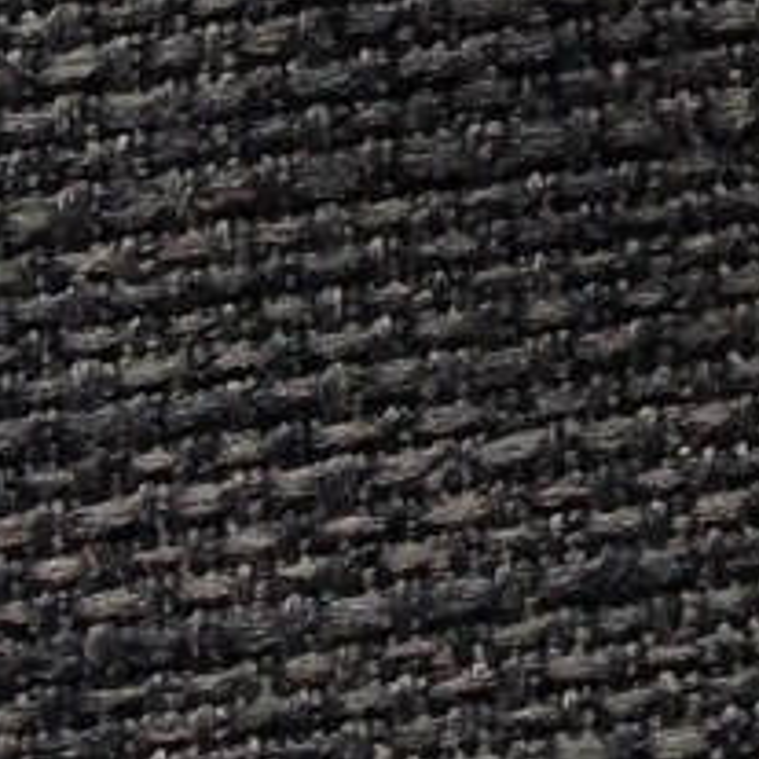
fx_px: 5706
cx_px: 2075
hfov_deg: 7.0
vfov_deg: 6.9
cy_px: -1441
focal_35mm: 230
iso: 64
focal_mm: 4.12
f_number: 2.4
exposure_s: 1/120
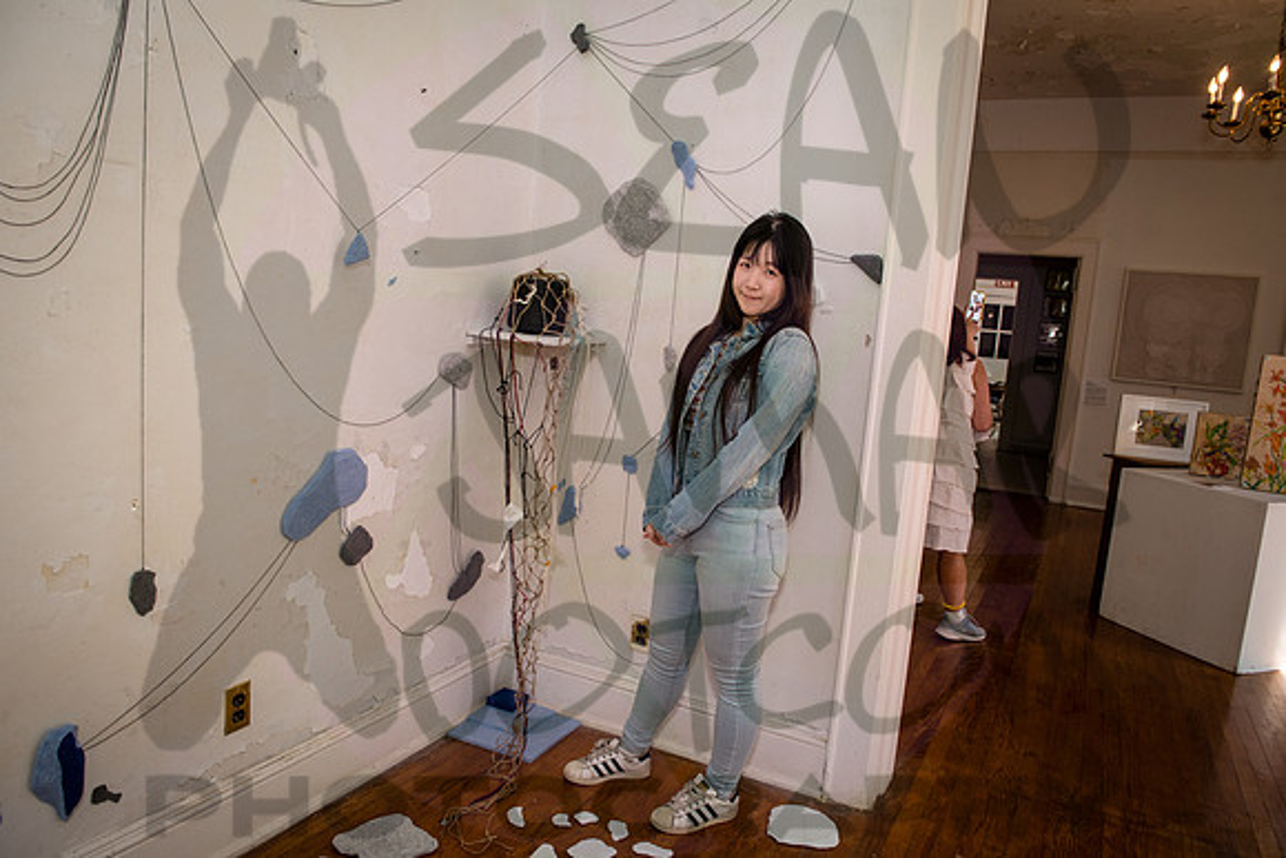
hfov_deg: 73.7
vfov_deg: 53.2
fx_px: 857
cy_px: 429
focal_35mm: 24
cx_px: 643
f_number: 4.5
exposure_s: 1/200
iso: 800
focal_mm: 24
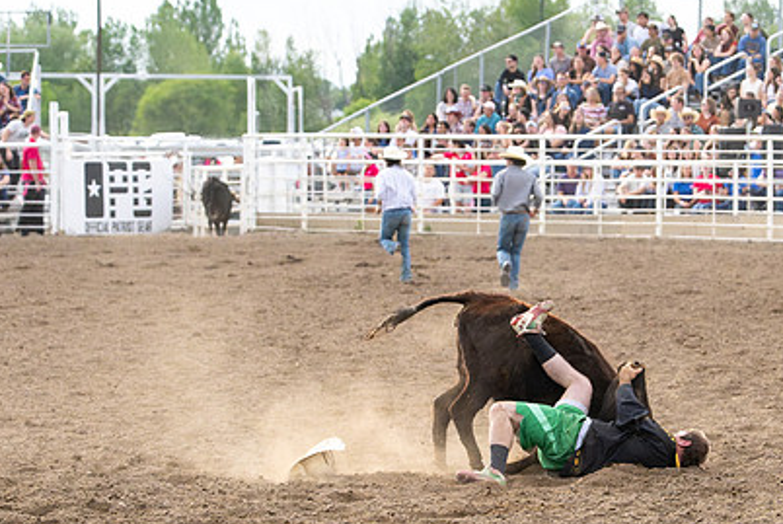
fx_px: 5313
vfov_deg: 5.6
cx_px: 564
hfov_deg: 8.4
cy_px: 402
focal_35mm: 244
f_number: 3.5
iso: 1250
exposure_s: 1/6400
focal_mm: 70
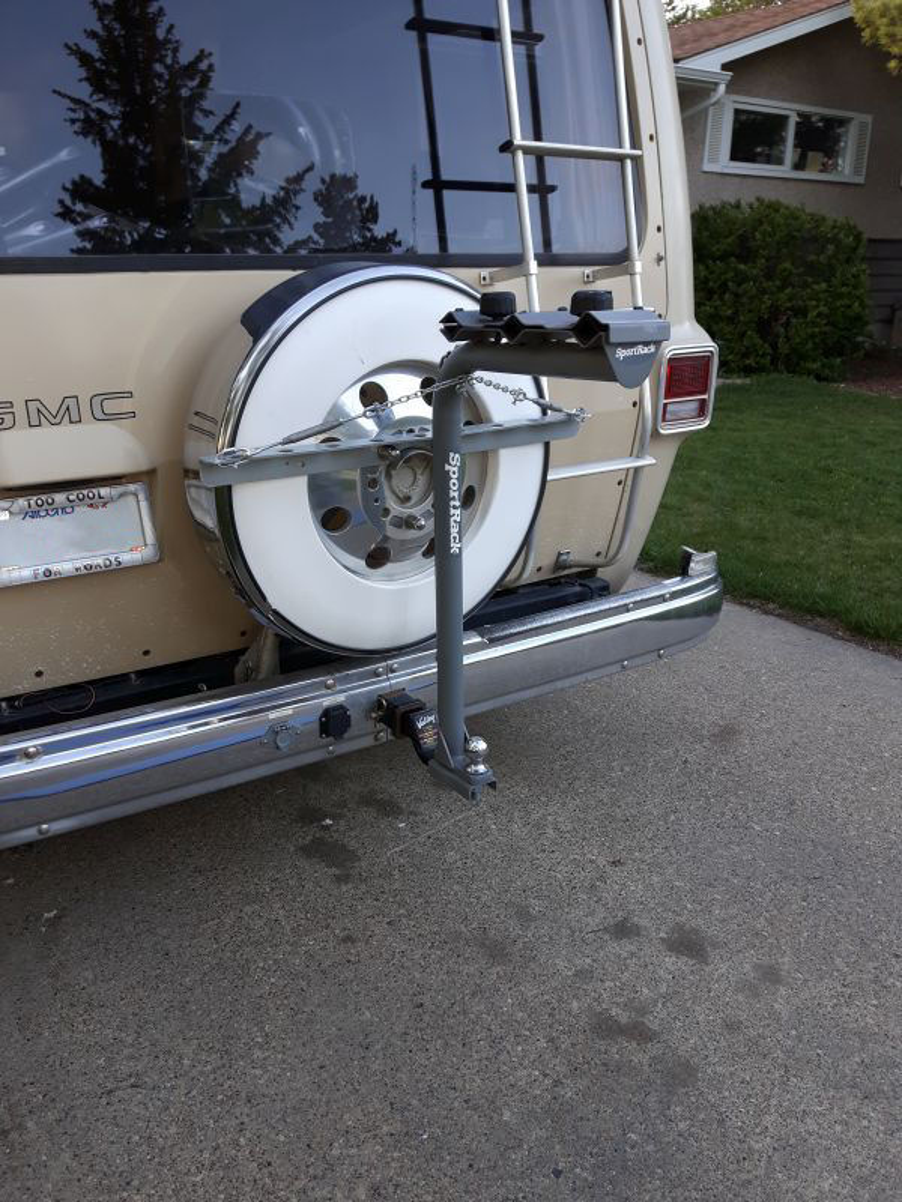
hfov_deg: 45.4
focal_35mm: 31
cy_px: 601
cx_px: 451
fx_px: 1077
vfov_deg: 58.4
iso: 40
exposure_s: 1/33
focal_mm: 3.7
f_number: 1.9
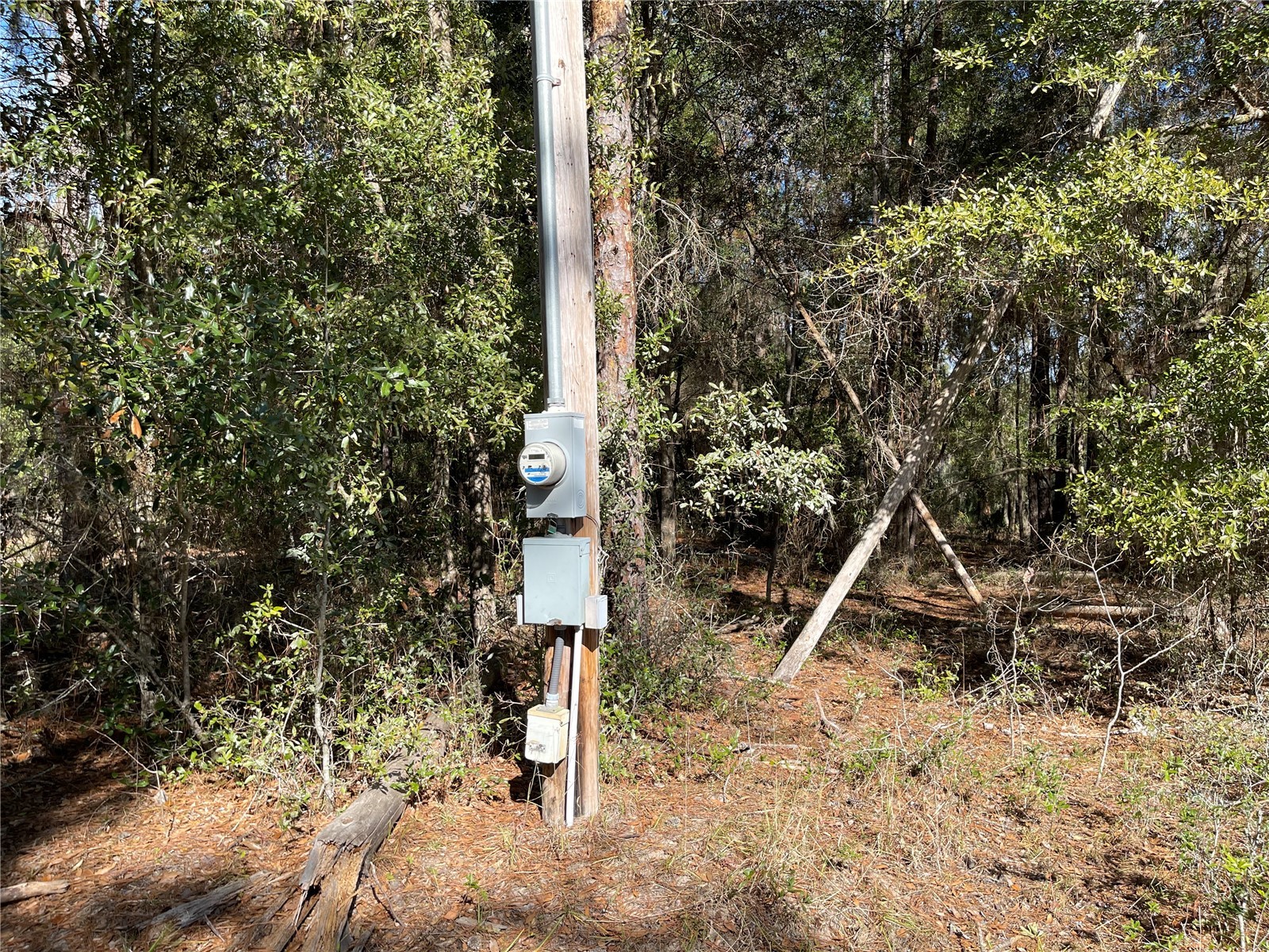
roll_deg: -1.3
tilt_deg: -1.1
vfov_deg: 54.9
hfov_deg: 69.4
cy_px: 476
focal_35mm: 25
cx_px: 634
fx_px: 916
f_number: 1.6
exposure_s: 1/1387
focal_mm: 5.1
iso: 32
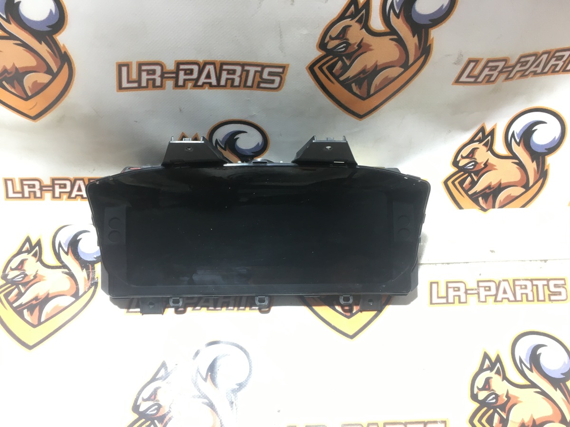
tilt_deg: -55.5
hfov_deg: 61.7
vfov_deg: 48.2
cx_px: 285
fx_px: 478
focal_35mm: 29
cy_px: 214
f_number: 2.2
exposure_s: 1/33
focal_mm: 4.15
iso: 64
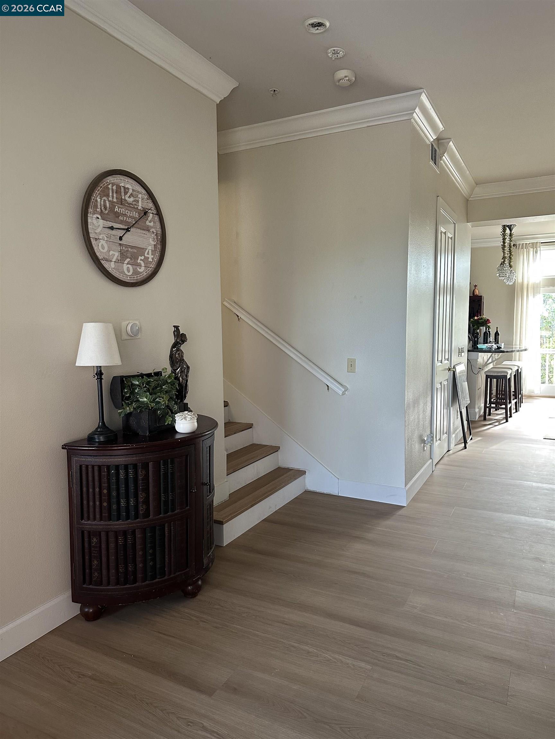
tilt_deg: -5.7
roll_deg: +0.3
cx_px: 278
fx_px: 513
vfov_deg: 71.6
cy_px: 370
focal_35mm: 24
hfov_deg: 56.8
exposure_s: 1/92
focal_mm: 6.86
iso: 250
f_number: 1.78
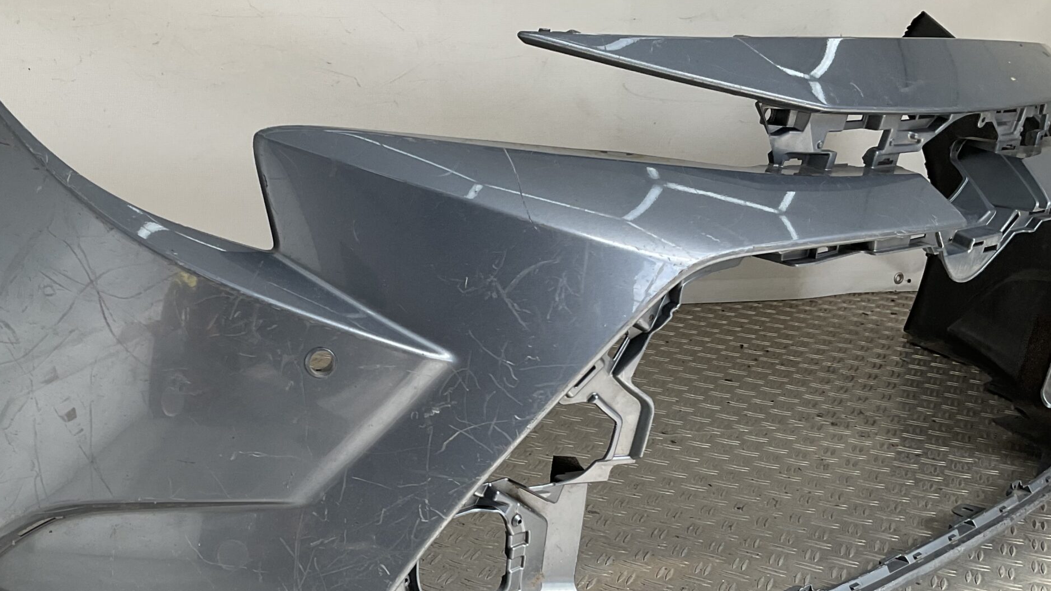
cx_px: 389
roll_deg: -5.4
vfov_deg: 27.7
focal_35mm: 43
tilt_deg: -19.1
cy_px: 352
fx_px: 1198
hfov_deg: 46.9
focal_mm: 3
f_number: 1.8
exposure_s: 1/500
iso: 16
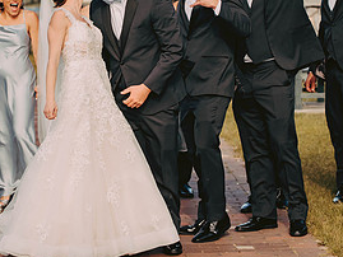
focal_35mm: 145
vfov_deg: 10.2
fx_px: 1437
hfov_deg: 13.6
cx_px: 133
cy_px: 31
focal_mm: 70
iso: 500
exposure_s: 1/4000
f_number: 2.8
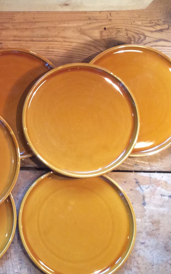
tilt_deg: -82.4
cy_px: 109
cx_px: -75
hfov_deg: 17.7
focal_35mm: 67
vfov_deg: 30.5
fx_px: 499
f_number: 2.4
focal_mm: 3.3
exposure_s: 1/25
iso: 80
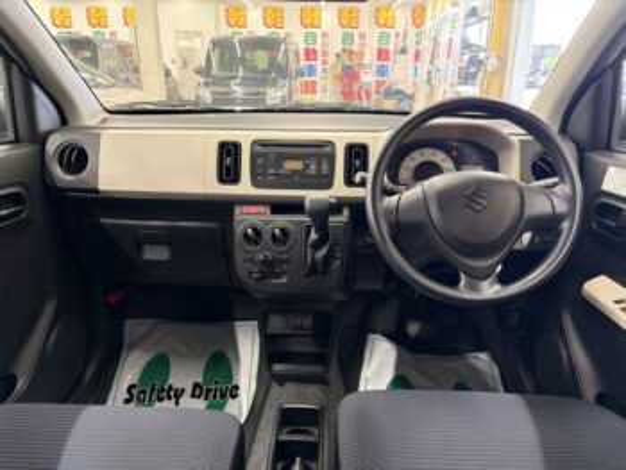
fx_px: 471
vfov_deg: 53.1
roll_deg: +0.0
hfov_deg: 67.3
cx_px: 313
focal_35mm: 26
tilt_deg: -18.0
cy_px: 235
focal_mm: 5.96
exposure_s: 1/50
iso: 400
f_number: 1.6
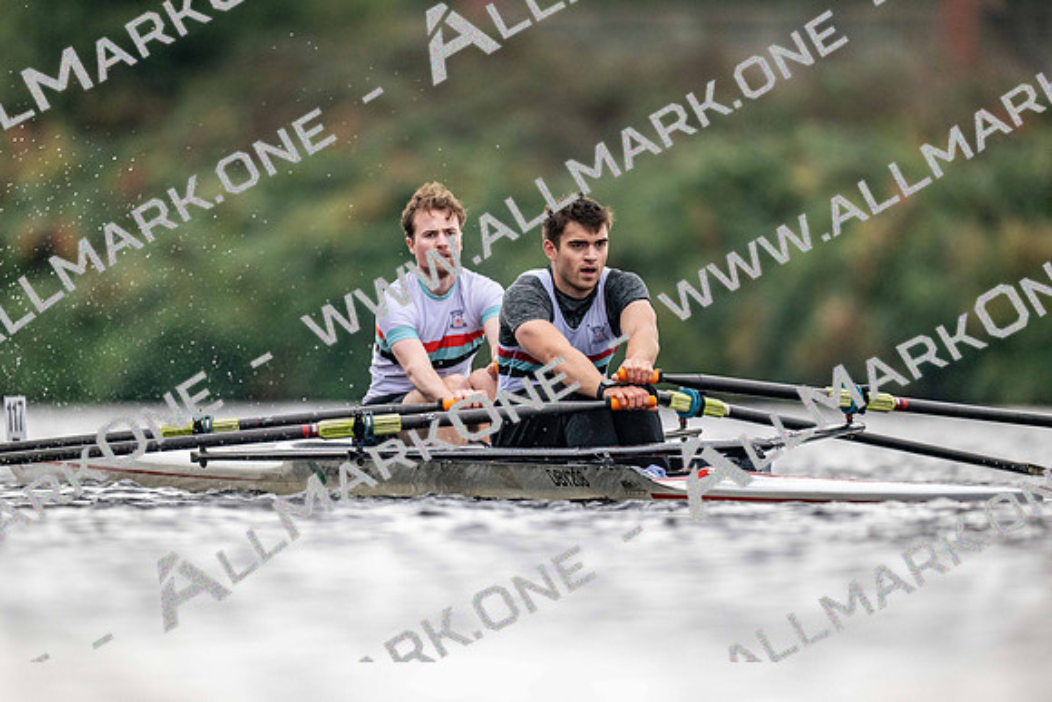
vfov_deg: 2.3
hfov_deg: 3.4
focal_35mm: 600
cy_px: 351
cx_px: 526
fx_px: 17537
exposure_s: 1/2500
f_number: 4
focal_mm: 600
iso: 2200
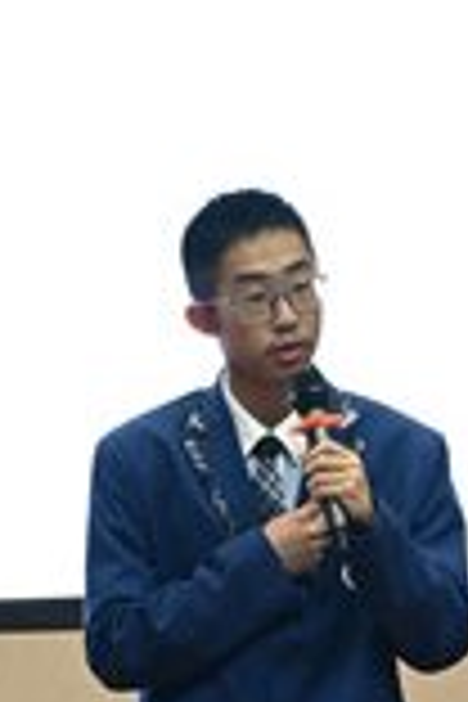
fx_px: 10471
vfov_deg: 3.8
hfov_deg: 2.6
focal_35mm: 537
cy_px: 274
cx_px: 412
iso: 800
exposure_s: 1/80
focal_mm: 120
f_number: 4
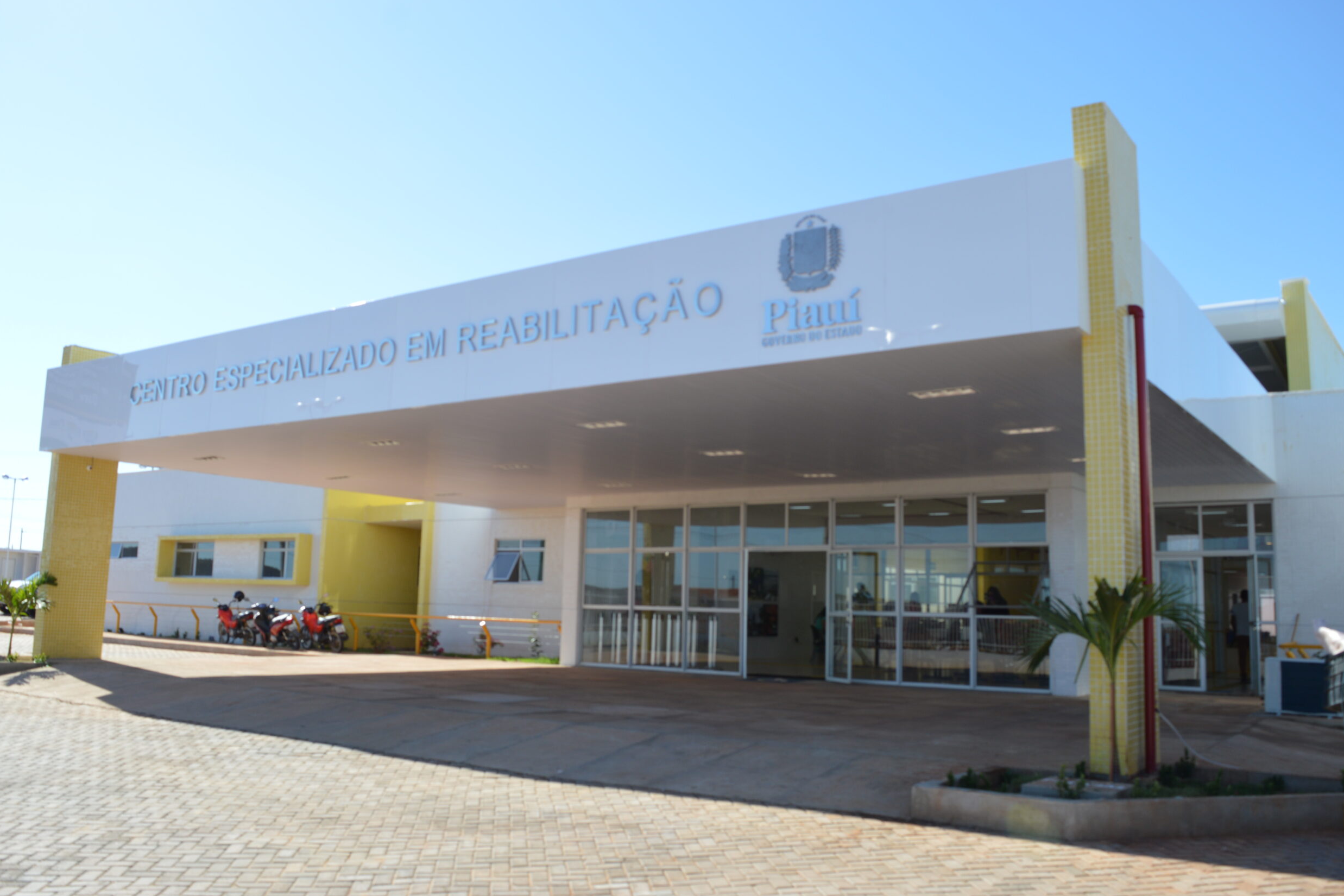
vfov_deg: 42.3
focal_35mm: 31
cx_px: 657
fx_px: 1157
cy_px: 444
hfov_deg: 60.3
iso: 100
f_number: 7.1
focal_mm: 20
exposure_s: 1/200
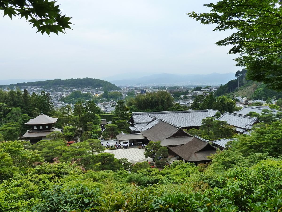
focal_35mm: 29
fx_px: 236
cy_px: 106
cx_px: 141
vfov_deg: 48.2
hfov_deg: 61.7
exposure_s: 1/250
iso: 200
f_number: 4
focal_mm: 4.7
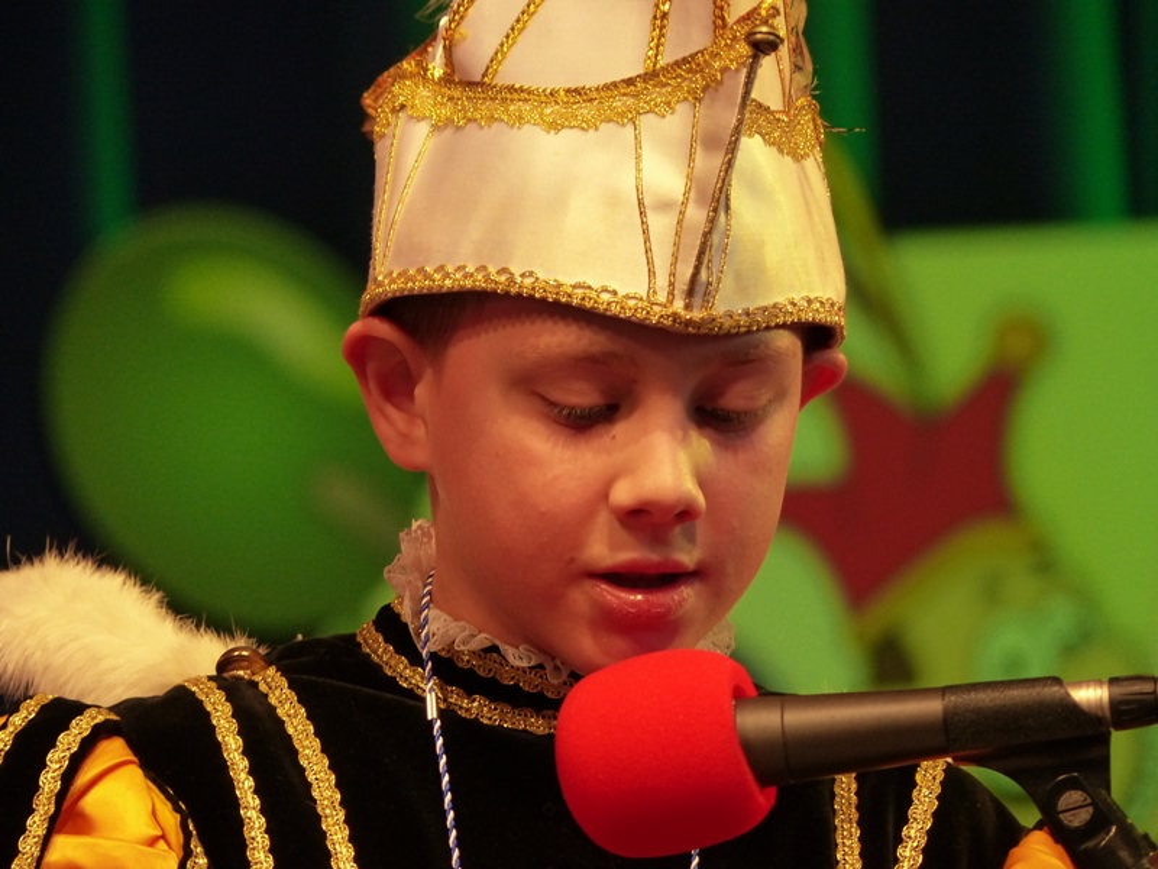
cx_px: 579
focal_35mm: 522
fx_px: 17462
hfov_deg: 3.8
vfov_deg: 2.8
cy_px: 434
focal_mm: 94
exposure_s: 1/100
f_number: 2.8
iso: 400
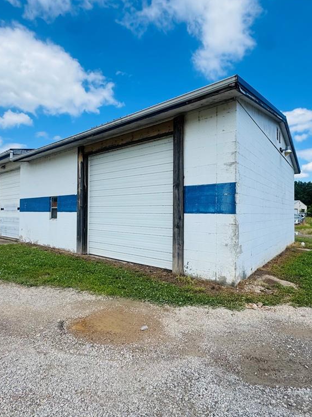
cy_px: 209
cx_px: 153
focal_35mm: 19
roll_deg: -0.3
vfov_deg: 84.7
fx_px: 228
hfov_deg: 68.7
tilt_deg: +2.6
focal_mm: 2.22
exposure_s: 1/1672
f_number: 2.2
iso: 50
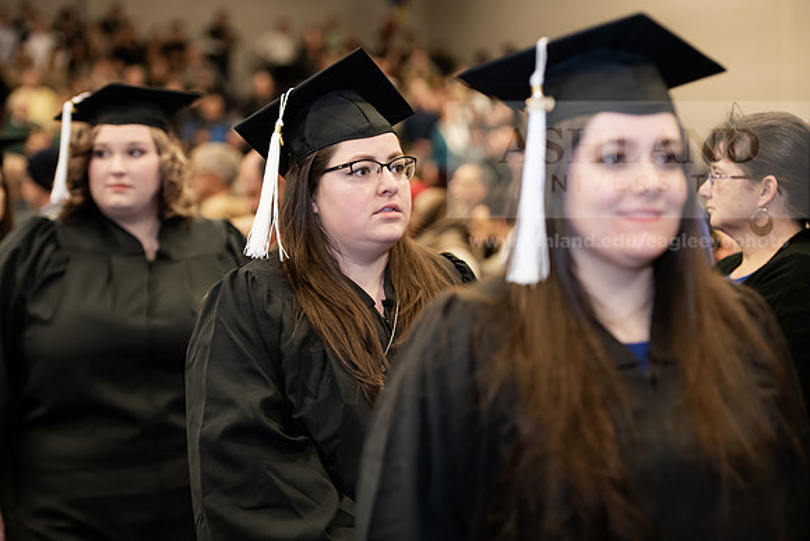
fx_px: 2070
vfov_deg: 14.9
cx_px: 405
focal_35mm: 92
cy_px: 270
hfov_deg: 22.1
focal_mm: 92
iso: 2000
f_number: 3.2
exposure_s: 1/200
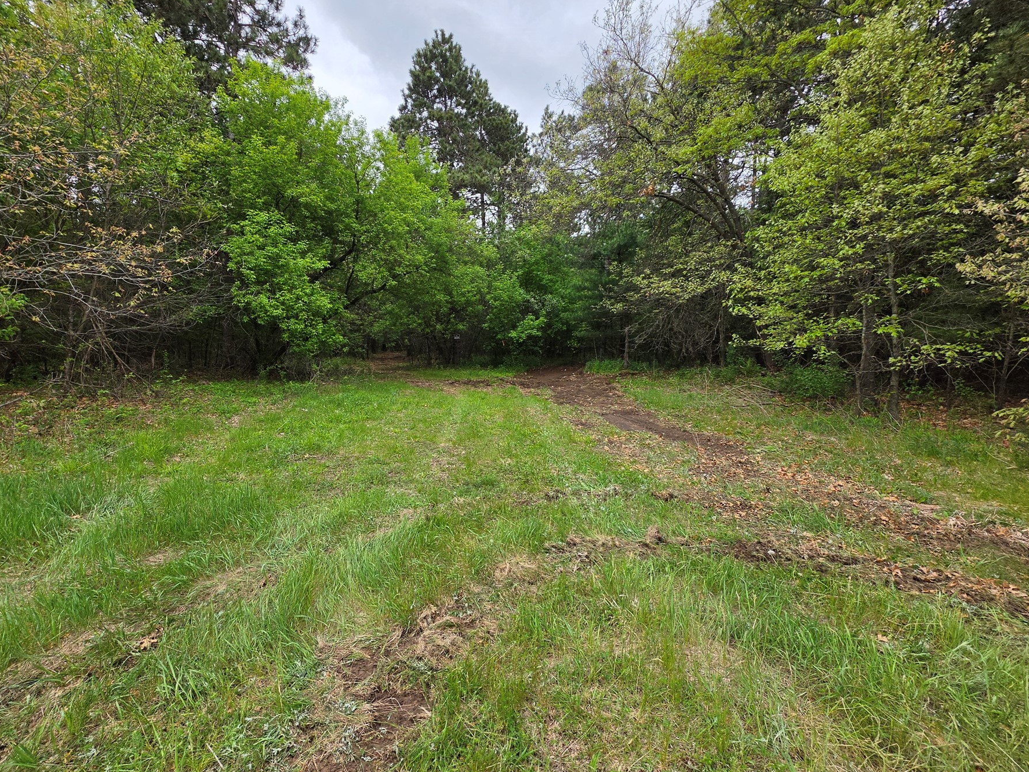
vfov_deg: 81.7
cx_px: 471
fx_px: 446
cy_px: 406
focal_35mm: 15
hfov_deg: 97.9
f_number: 1.9
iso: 32
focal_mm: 2.2
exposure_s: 1/981
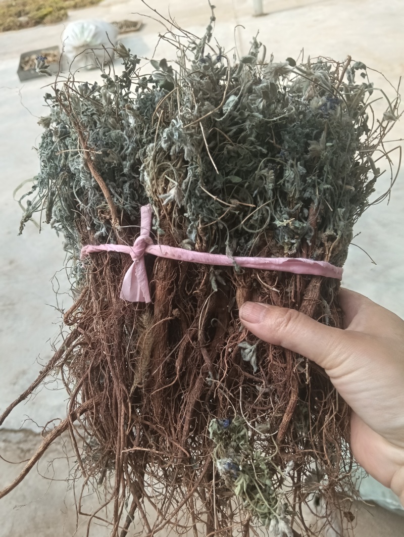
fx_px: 419
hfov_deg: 51.5
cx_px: 202
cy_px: 268
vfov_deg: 65.3
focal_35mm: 27
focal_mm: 3.98
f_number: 1.8
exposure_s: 1/230
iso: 50
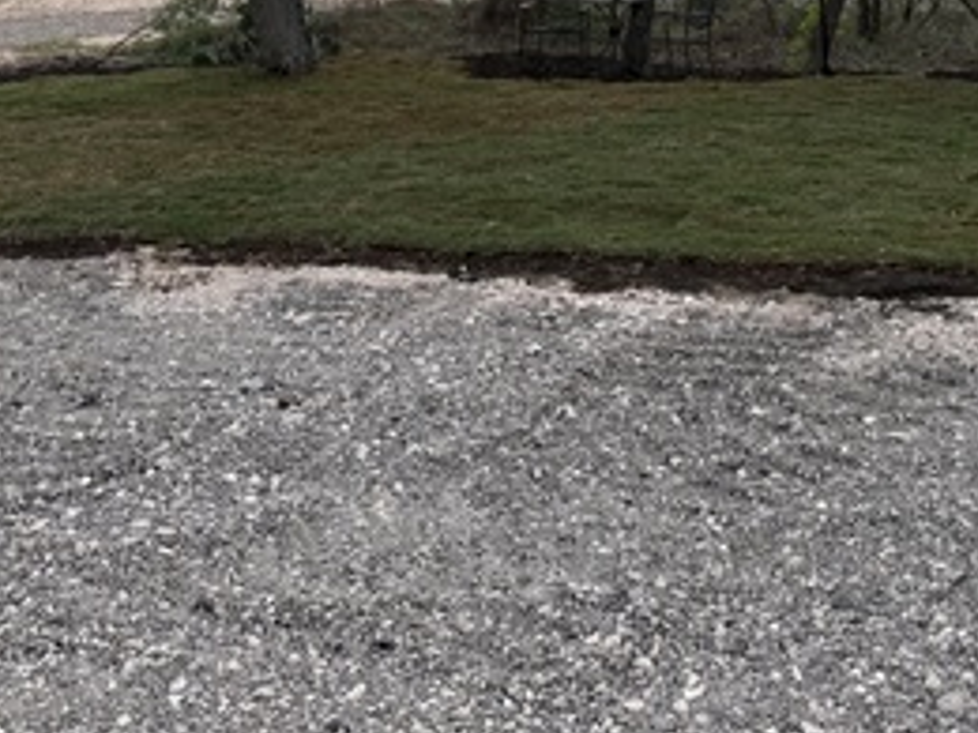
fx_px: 1667
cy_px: -86
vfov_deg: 23.2
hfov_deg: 32.2
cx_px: 711
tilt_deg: +0.1
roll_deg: +2.1
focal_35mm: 59
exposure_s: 1/1211
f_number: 1.78
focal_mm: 6.76
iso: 100
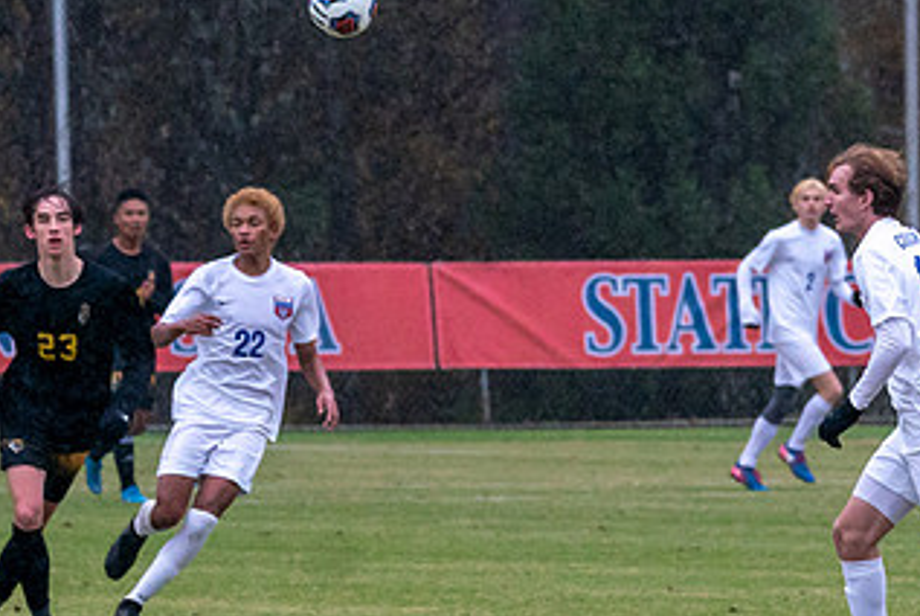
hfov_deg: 3.2
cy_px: 692
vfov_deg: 2.1
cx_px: 1136
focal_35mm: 644
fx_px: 16472
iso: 2500
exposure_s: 1/1000
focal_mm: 190
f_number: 5.6
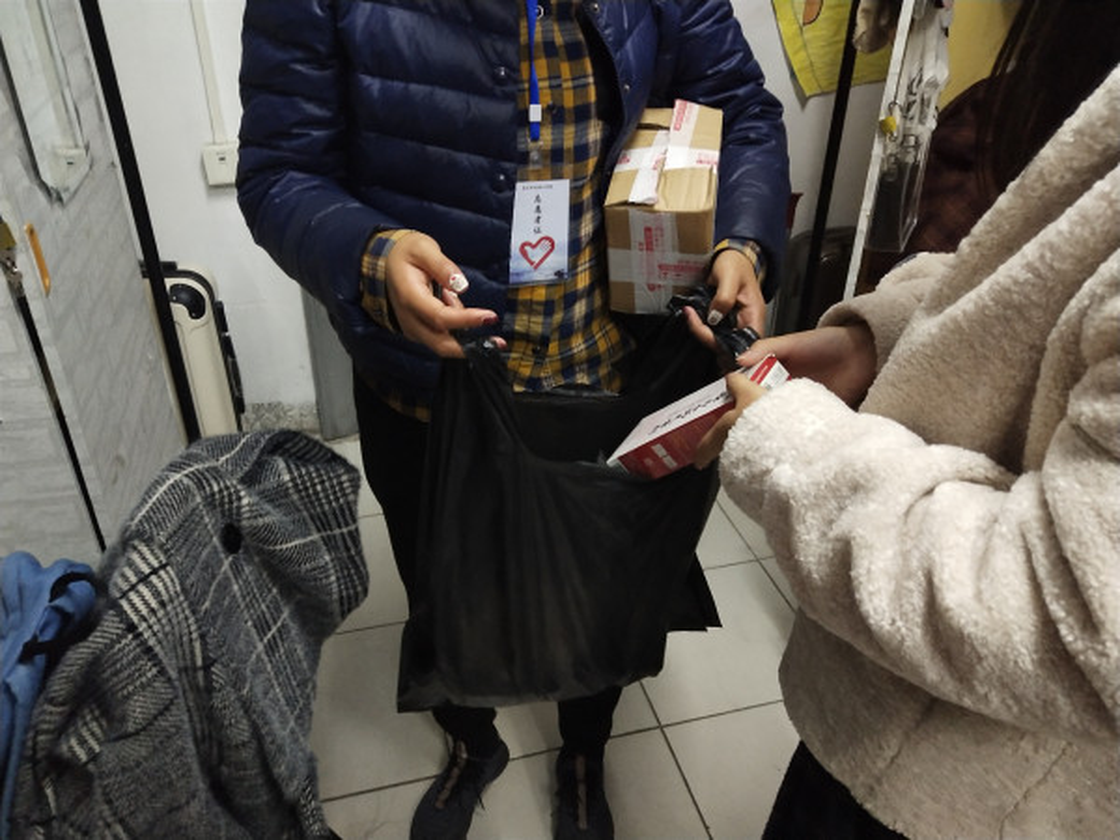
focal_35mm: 30
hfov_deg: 60.0
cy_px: 420
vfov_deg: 46.8
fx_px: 971
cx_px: 560
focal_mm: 3.95
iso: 717
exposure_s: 1/33.3
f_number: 1.8
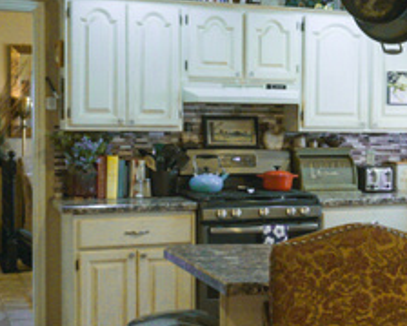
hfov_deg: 23.5
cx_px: 402
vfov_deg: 19.6
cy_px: 155
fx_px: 939
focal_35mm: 78
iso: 3200
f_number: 8
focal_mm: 29
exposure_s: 1/60
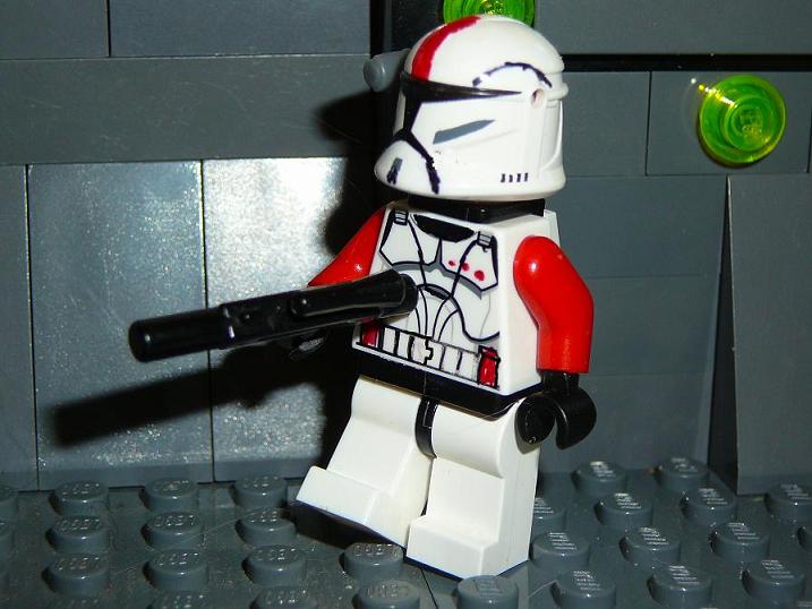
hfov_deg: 27.4
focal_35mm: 71
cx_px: 406
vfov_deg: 20.7
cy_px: 304
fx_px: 1666
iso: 80
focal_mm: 10.5
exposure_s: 1/30
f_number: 3.7
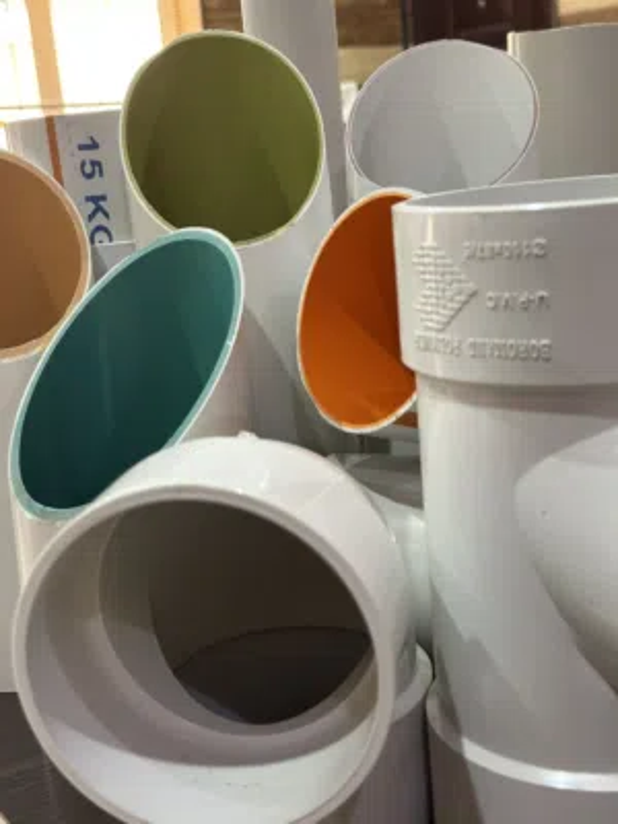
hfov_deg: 30.3
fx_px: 1143
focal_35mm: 48
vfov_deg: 39.7
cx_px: 309
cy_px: 412
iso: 200
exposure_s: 1/33
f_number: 1.78
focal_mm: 6.86
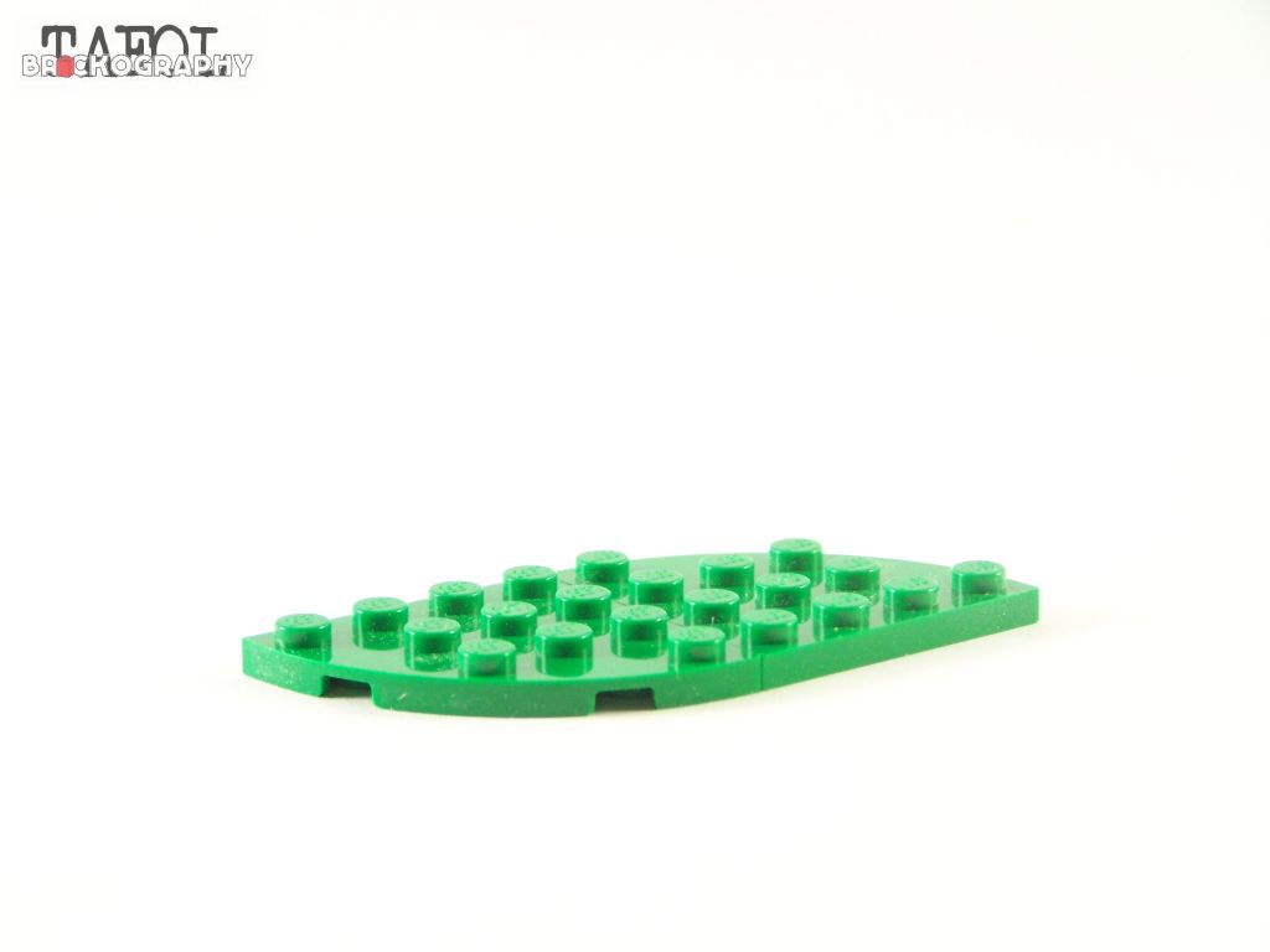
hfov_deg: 18.7
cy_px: 476
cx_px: 635
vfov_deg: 14.1
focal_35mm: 105
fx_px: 3852
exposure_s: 1/30
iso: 200
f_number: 3.2
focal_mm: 17.5
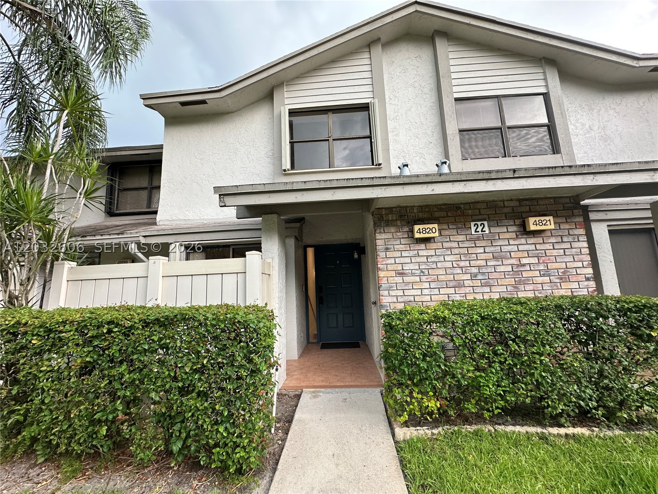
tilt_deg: +9.8
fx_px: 266
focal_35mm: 14
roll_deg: +1.9
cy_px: 247
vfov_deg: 85.7
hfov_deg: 102.1
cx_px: 329
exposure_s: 1/99
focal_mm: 2.22
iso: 100
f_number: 2.2
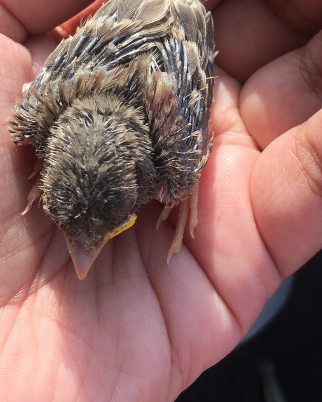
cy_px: 116
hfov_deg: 26.7
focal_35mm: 57
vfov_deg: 32.6
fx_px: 679
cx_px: 156
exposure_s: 1/452
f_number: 2.2
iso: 25
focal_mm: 4.15
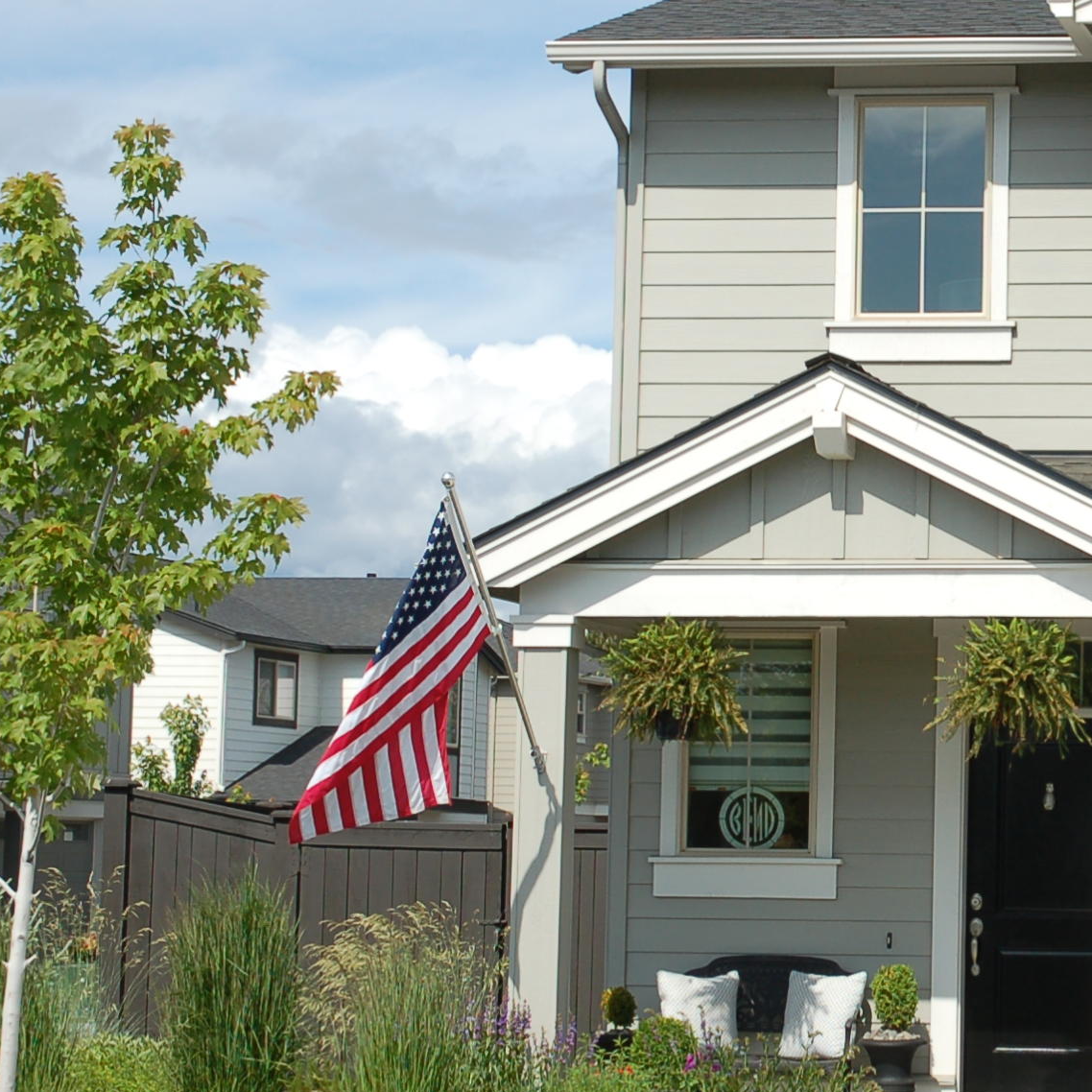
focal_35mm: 104
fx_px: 3716
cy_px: 558
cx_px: 1203
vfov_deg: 16.7
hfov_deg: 16.2
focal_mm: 31
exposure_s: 1/400
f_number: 10
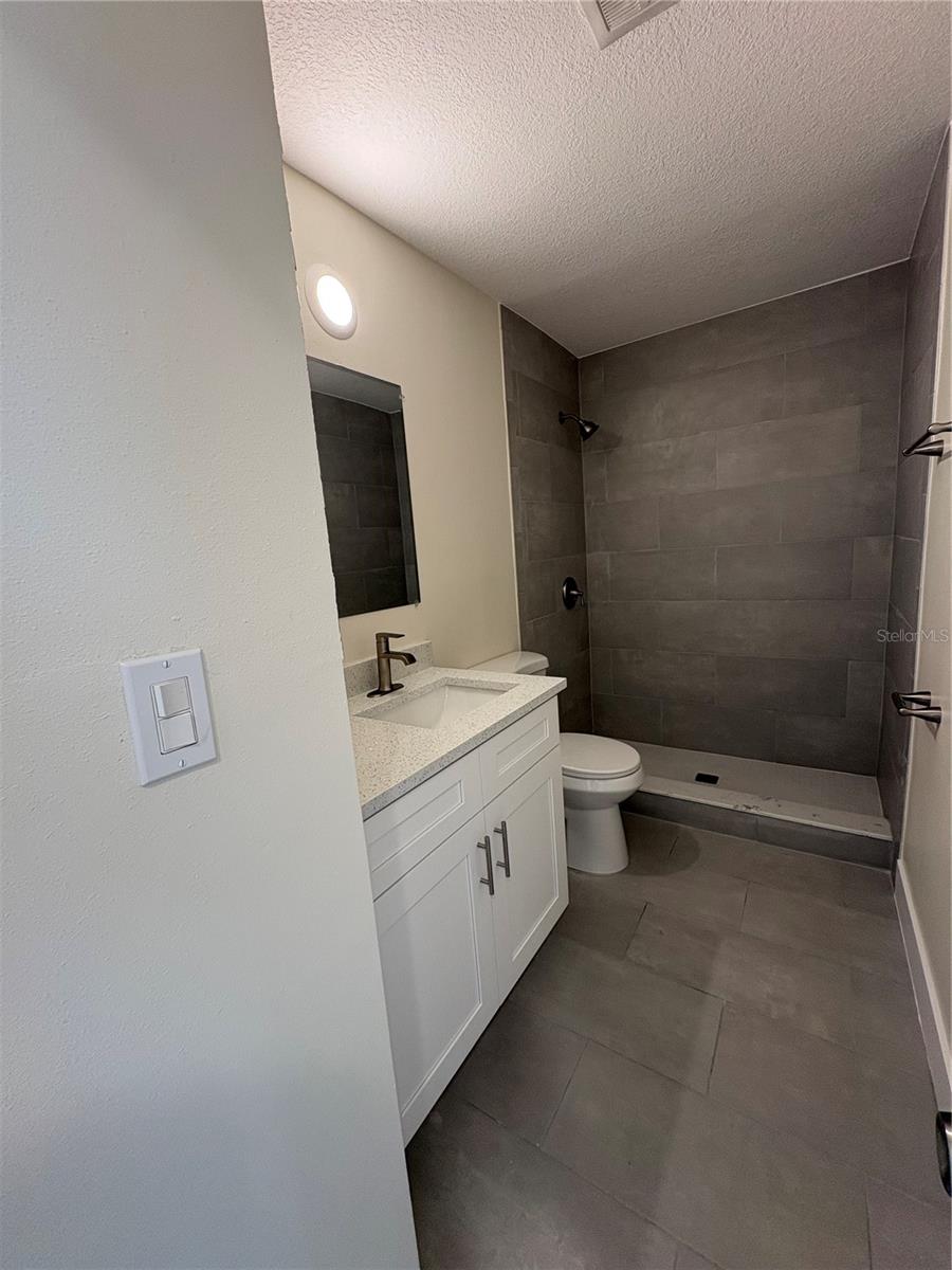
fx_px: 513
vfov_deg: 102.1
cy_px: 635
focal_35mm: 14
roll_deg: +3.9
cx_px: 476
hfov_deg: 85.7
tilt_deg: -8.1
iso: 160
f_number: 2.2
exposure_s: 1/60
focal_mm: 2.22
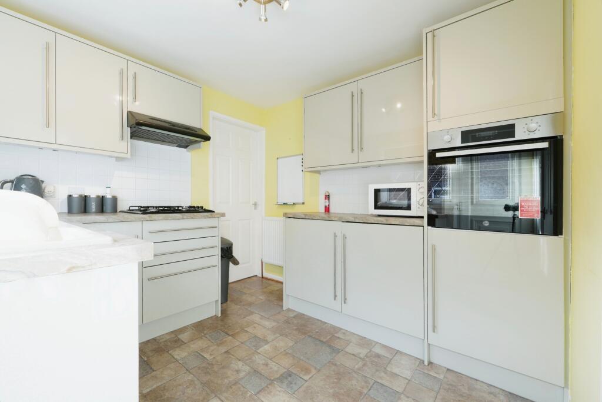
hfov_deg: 100.4
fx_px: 251
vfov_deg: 77.3
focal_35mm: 15
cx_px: 301
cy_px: 201
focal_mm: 10
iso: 160
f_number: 8
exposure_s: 1/13
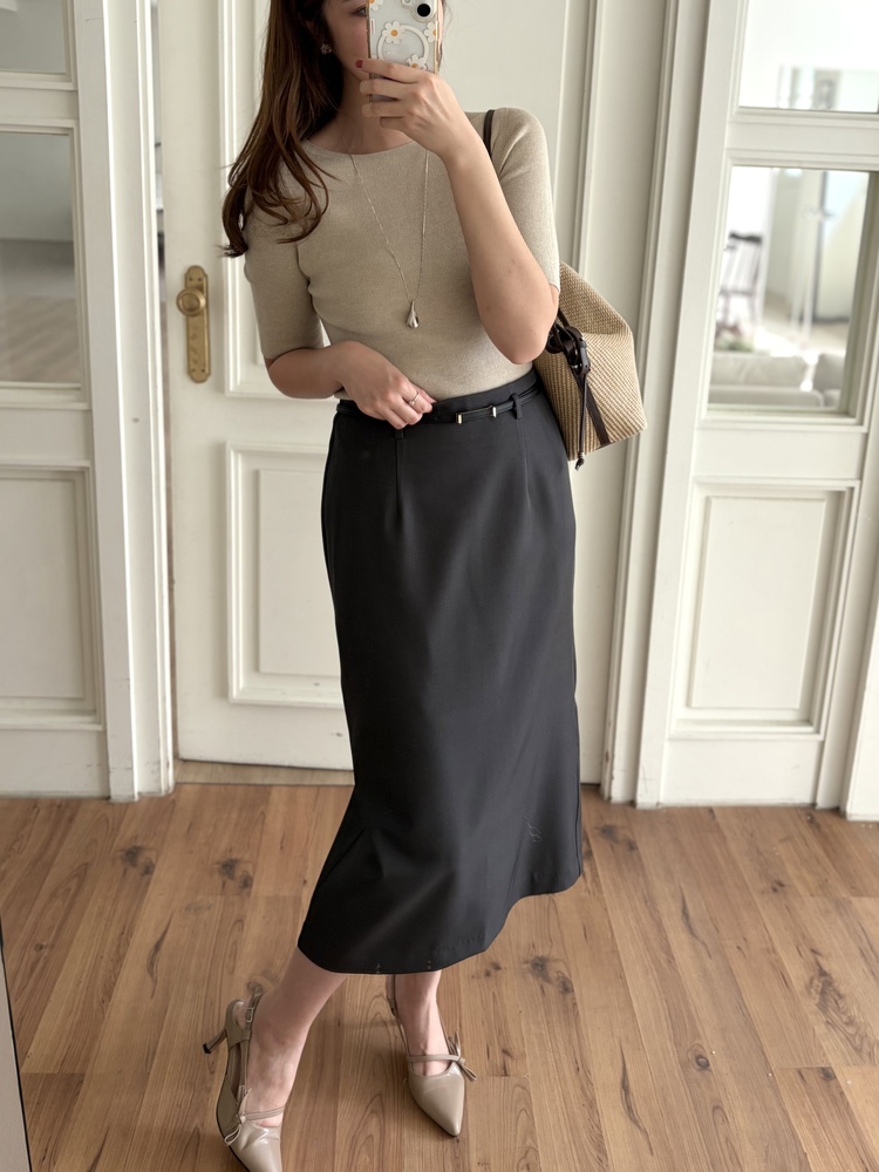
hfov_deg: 53.1
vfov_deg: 67.3
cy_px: 586
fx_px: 880
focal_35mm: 26
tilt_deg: -25.6
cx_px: 440
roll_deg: -2.5
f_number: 1.6
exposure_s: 1/121
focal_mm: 5.96
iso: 100
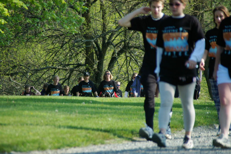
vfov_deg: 3.1
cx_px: 116
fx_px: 2888
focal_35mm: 450
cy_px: 77
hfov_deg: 4.6
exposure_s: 1/500
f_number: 8
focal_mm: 300
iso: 400
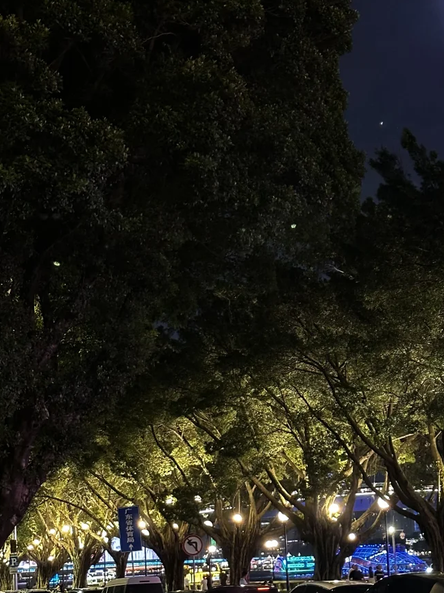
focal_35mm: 80
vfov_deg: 24.4
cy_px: 365
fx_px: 1368
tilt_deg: +7.7
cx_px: 319
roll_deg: +2.6
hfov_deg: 18.3
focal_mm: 6.86
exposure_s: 1/25
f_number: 1.78
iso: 640
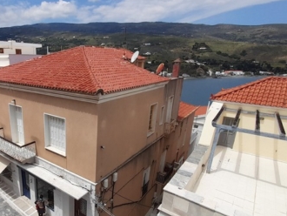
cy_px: 126
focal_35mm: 23
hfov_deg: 69.1
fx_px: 191
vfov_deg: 58.6
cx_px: 72
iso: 40
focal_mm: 1.42
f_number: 2.2
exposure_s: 1/1859
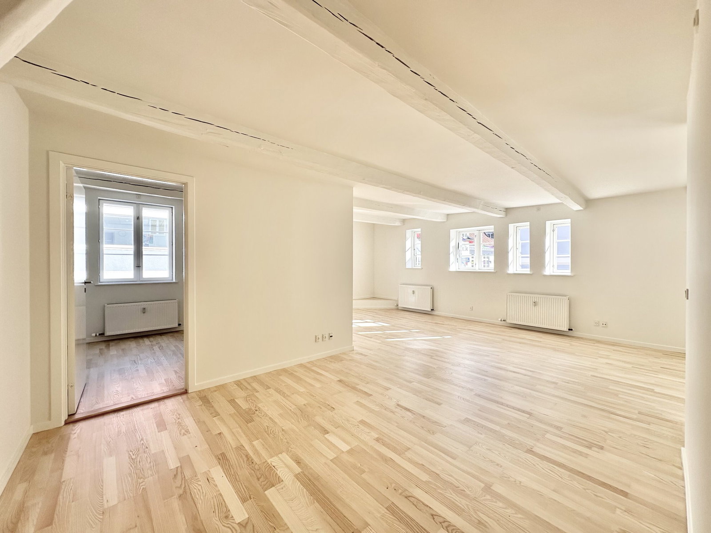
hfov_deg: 102.1
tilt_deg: -0.3
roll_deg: +0.0
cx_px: 356
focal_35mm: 14
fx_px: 288
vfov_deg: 85.7
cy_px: 266
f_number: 2.2
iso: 40
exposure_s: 1/175
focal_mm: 2.22
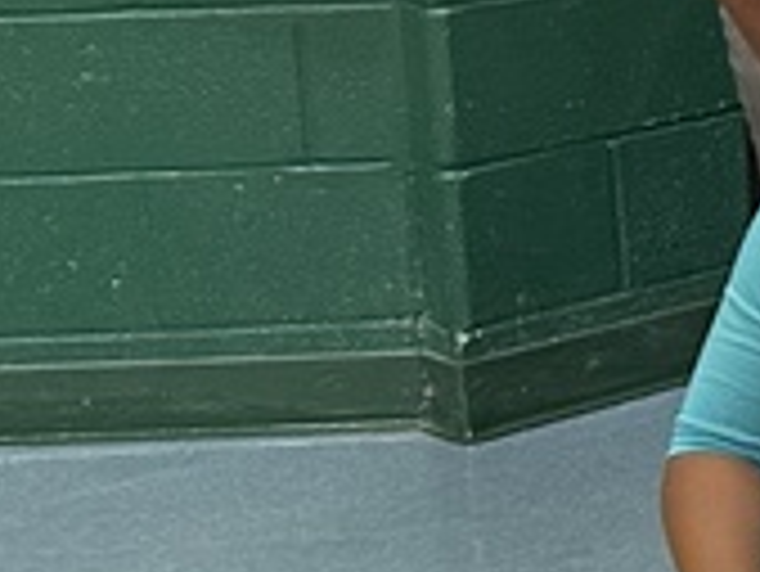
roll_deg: +0.6
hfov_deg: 10.0
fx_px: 3186
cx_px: 2298
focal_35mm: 145
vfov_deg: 9.8
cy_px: -405
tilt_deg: -5.7
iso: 250
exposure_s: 1/60
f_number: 1.78
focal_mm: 6.86
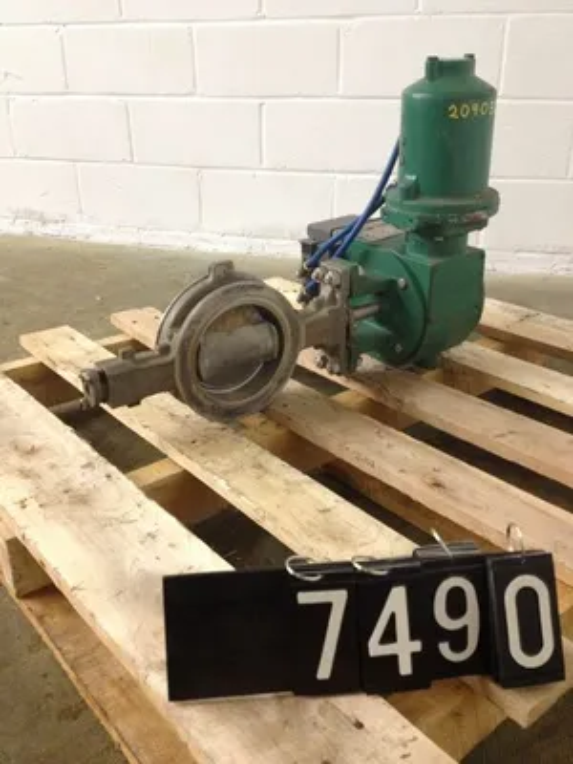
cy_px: 382
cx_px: 286
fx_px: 772
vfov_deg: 52.6
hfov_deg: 40.7
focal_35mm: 35
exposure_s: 1/20
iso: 250
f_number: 2.4
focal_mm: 4.28
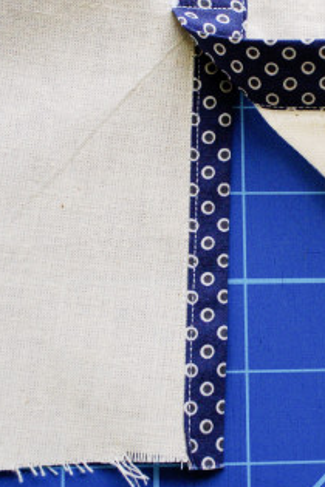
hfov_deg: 16.9
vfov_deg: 25.3
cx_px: 258
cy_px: 185
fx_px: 1083
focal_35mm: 80
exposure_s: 1/160
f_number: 6.3
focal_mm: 28
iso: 1600
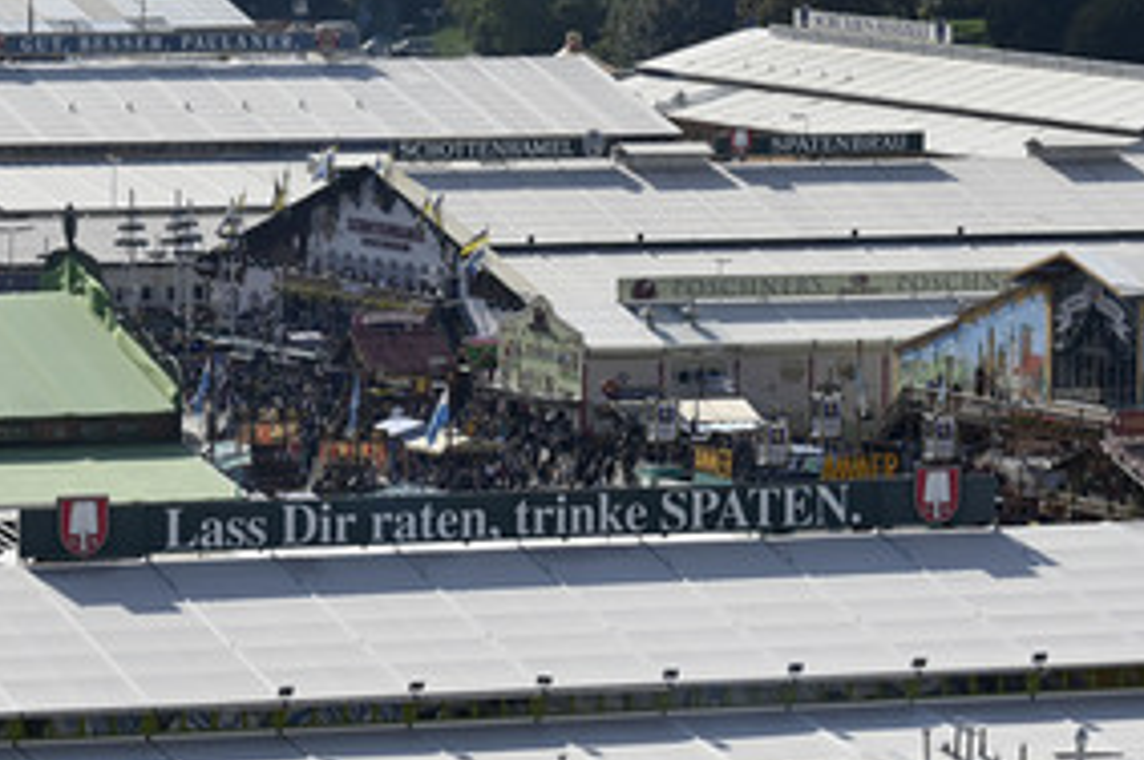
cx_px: 412
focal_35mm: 250
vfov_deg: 5.5
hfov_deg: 8.2
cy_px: 267
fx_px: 7935
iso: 100
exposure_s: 1/800
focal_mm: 105
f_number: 7.1
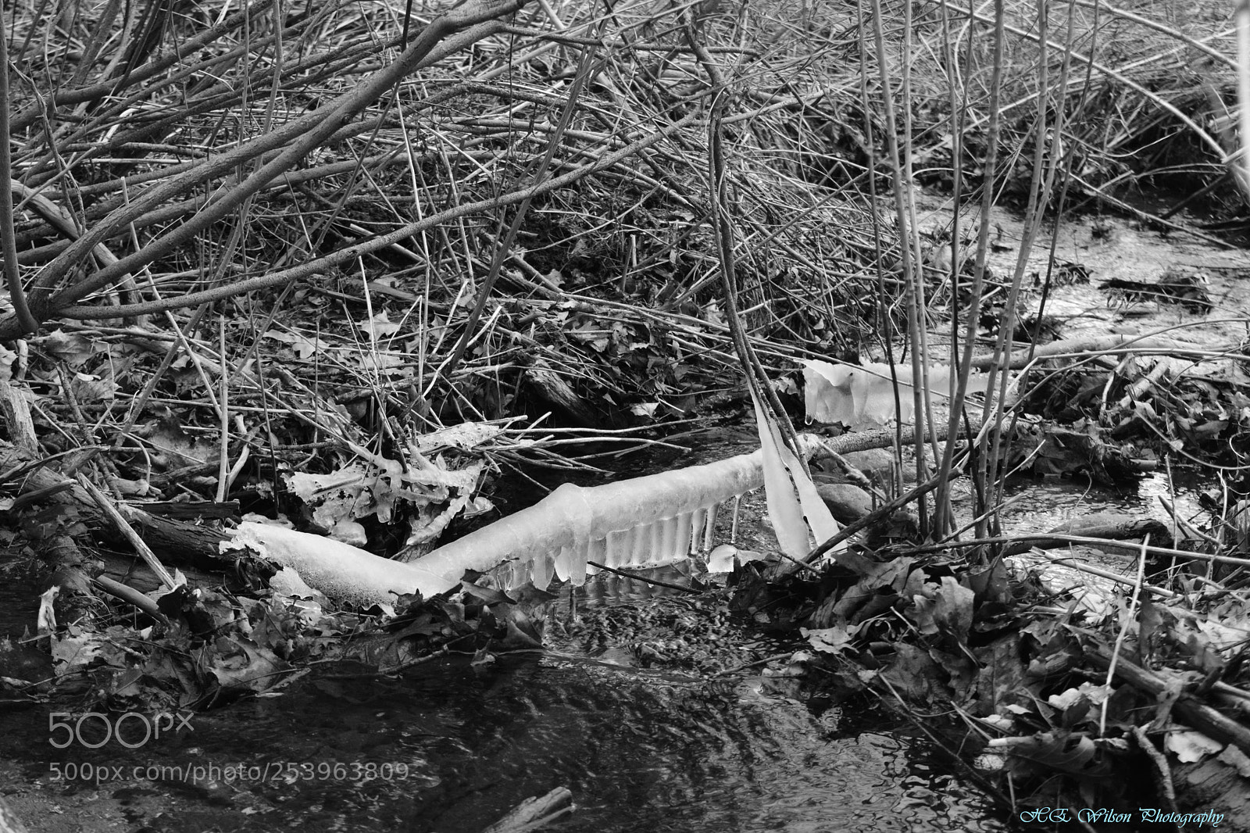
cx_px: 625
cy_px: 416
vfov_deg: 21.6
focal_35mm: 63
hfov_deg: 31.9
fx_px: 2187
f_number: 8
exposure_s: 1/500
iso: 800
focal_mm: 42
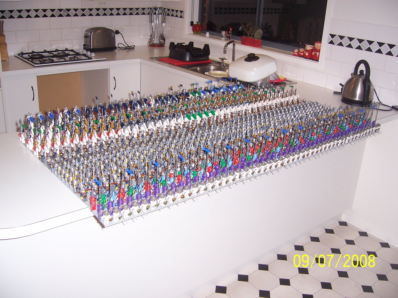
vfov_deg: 39.7
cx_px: 199
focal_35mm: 36
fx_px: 414
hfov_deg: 51.4
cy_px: 149
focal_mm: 6
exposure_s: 1/60
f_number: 3
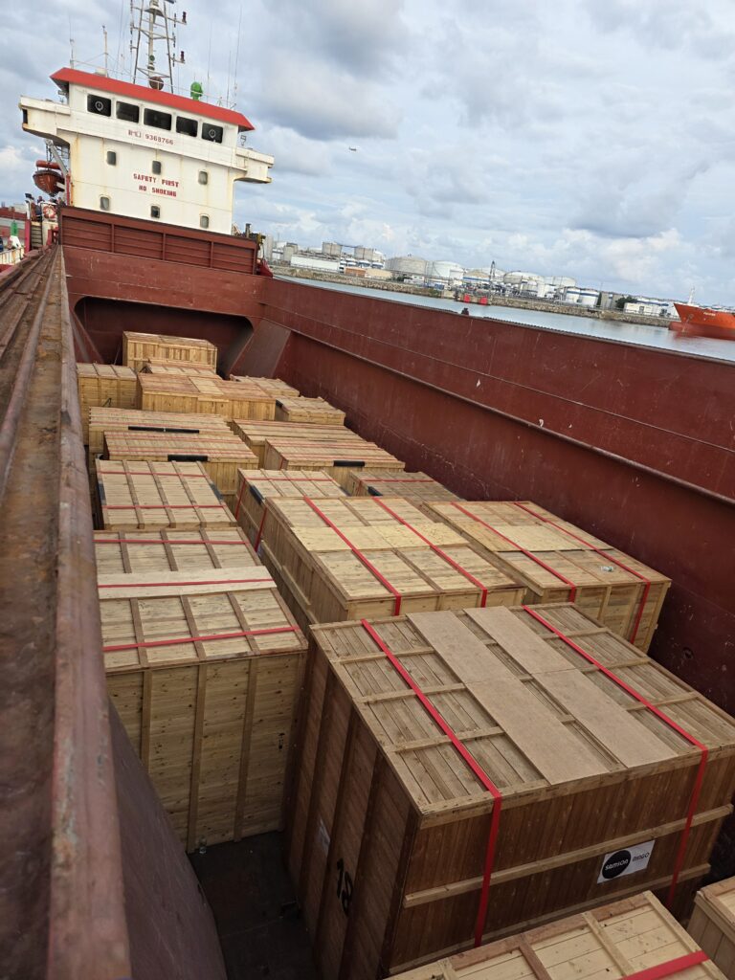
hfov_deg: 58.9
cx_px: 368
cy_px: 490
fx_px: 651
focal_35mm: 23
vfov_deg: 73.9
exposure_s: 1/180
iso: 50
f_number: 1.7
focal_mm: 6.3
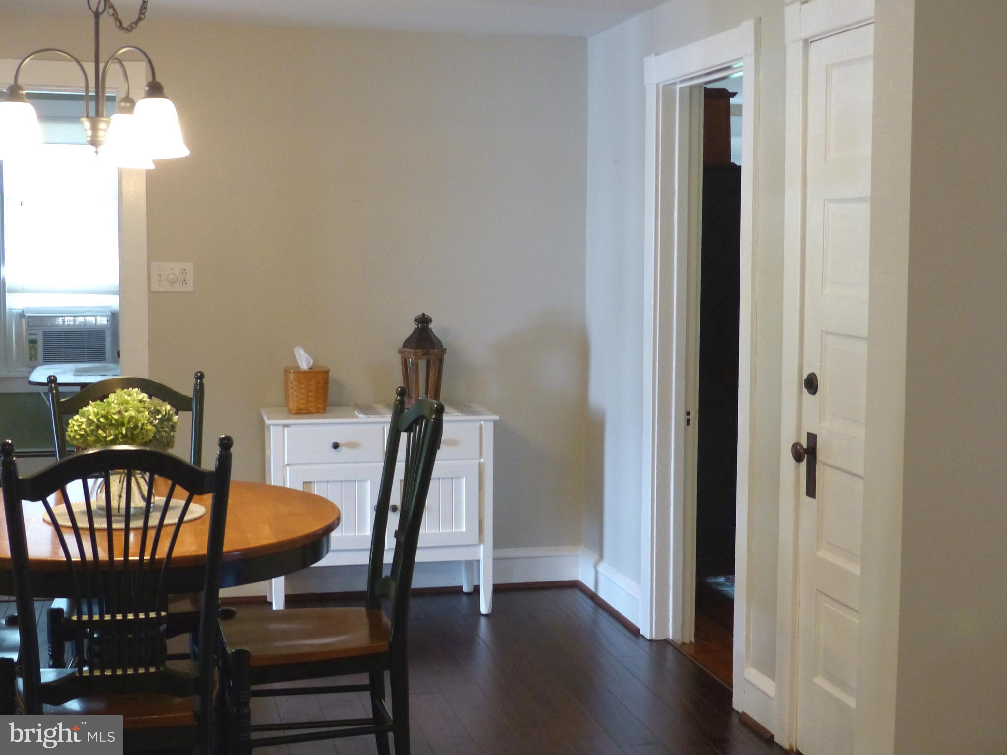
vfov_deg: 29.1
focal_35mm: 50
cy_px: 378
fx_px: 1455
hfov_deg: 38.2
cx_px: 504
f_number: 2.8
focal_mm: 9.1
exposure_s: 1/40
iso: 400
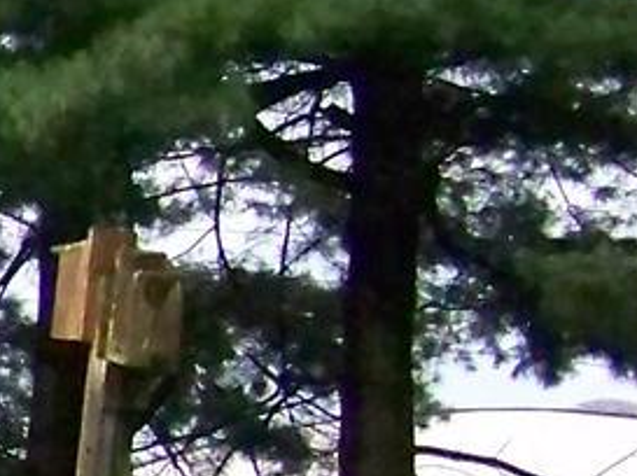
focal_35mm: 308
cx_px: -1724
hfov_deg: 5.7
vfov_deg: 4.8
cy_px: 870
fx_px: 5660
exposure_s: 1/500
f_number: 2.8
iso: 500
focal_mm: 7.6
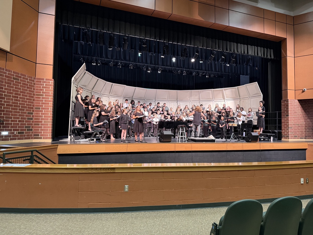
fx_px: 217
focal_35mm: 24
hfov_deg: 71.6
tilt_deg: +4.9
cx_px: 156
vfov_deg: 56.8
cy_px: 118
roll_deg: -1.0
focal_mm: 6.76
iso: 640
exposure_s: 1/60
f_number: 1.78
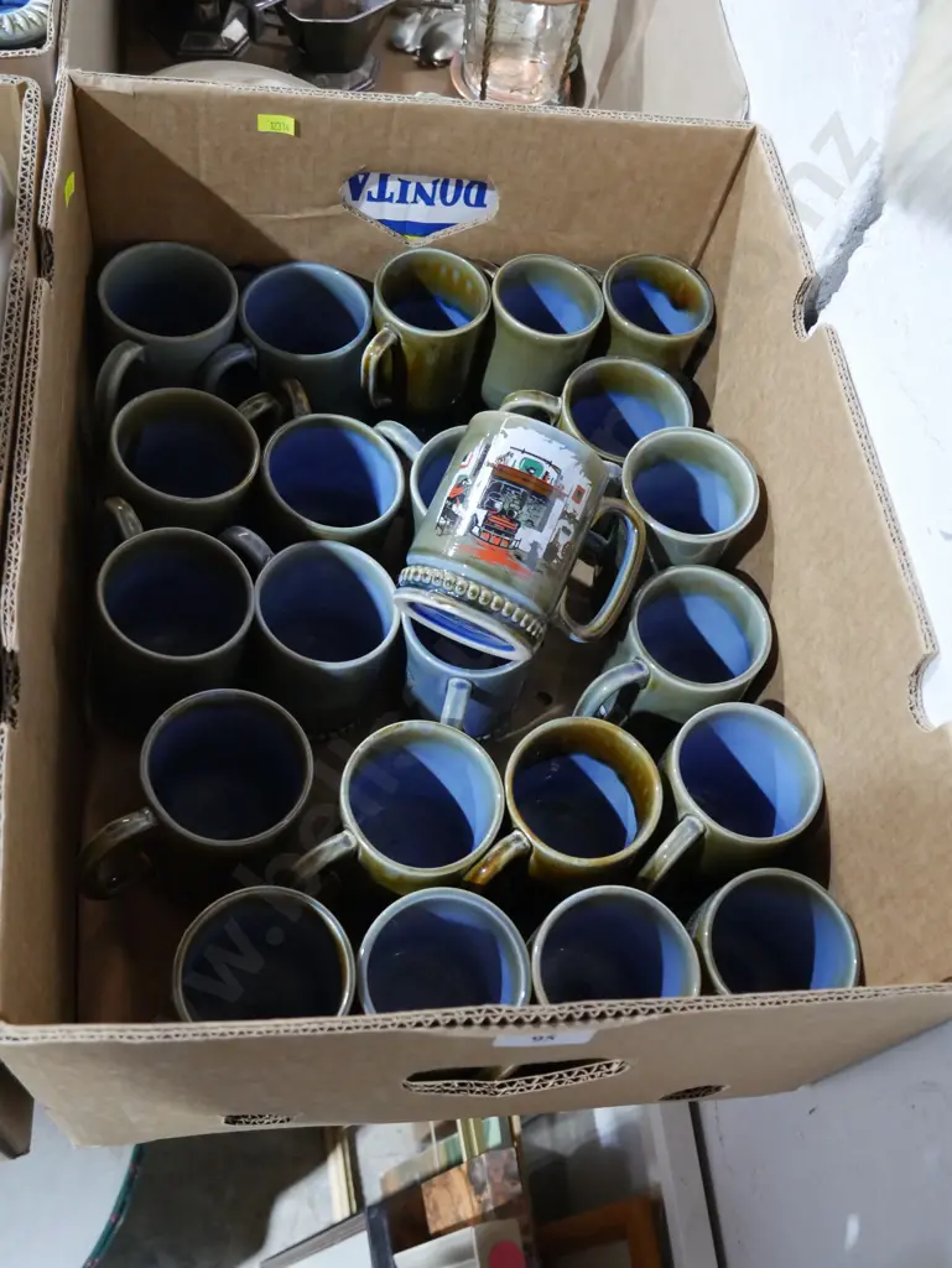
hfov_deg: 41.8
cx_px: 476
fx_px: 1246
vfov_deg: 53.9
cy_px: 634
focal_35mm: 34
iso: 3200
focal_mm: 17
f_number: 4
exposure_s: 1/60
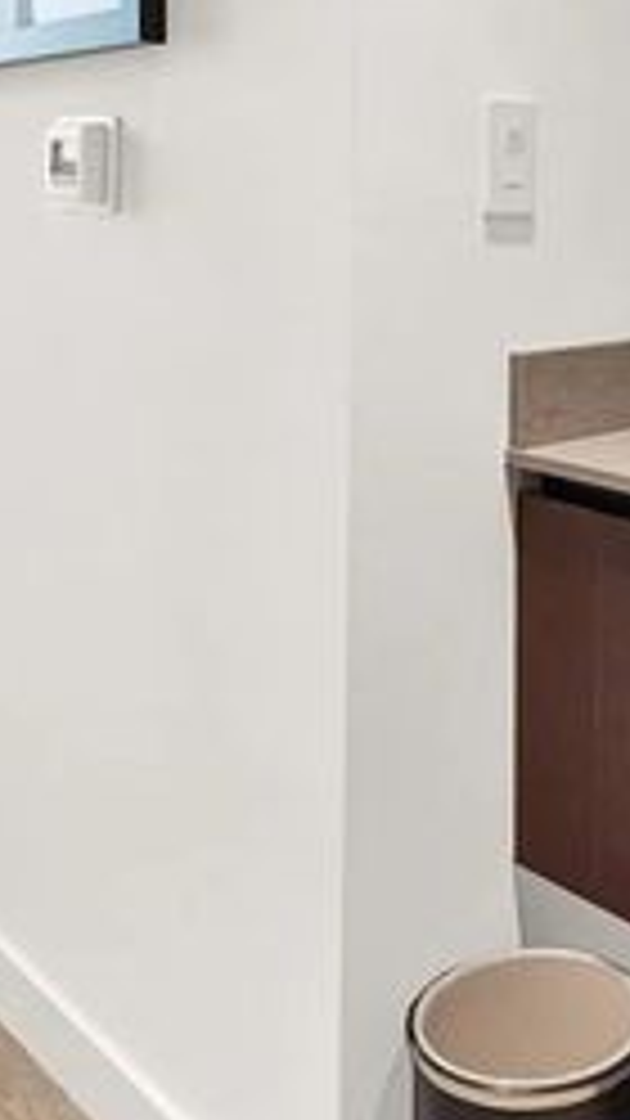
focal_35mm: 43
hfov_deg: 27.7
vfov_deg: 44.8
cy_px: 211
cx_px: 279
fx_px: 1277
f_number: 8
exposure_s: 1/30
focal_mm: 16
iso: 400
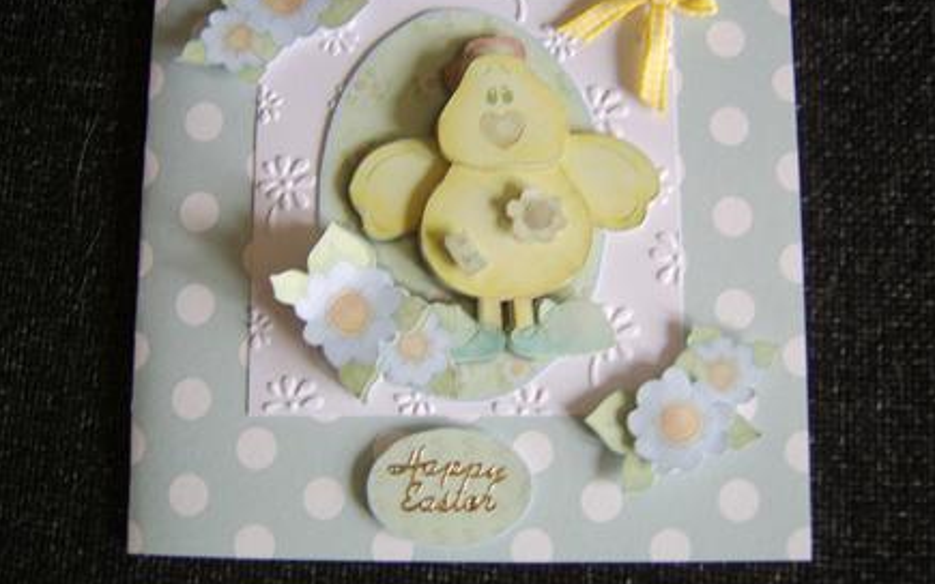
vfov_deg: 37.1
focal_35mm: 34
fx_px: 866
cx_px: 481
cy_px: 230
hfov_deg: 56.7
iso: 71
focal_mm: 8.13
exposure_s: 1/18
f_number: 2.7
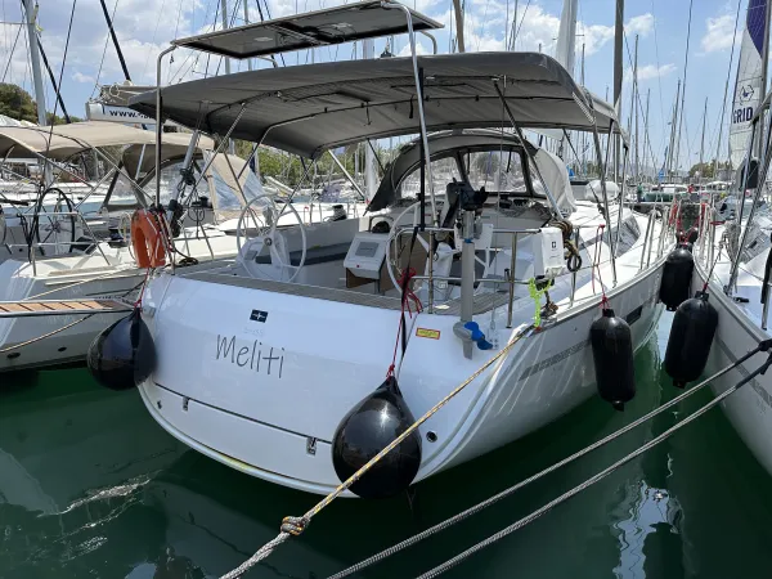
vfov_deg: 56.8
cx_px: 386
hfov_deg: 71.6
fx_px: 535
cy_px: 290
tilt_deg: -10.0
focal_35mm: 24
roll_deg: -0.4
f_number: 1.78
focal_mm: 6.86
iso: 80
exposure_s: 1/4184
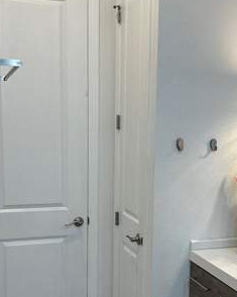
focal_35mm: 51
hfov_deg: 29.6
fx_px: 447
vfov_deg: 36.3
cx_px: 131
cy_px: 197
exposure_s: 1/120
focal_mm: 6.86
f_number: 1.78
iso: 125
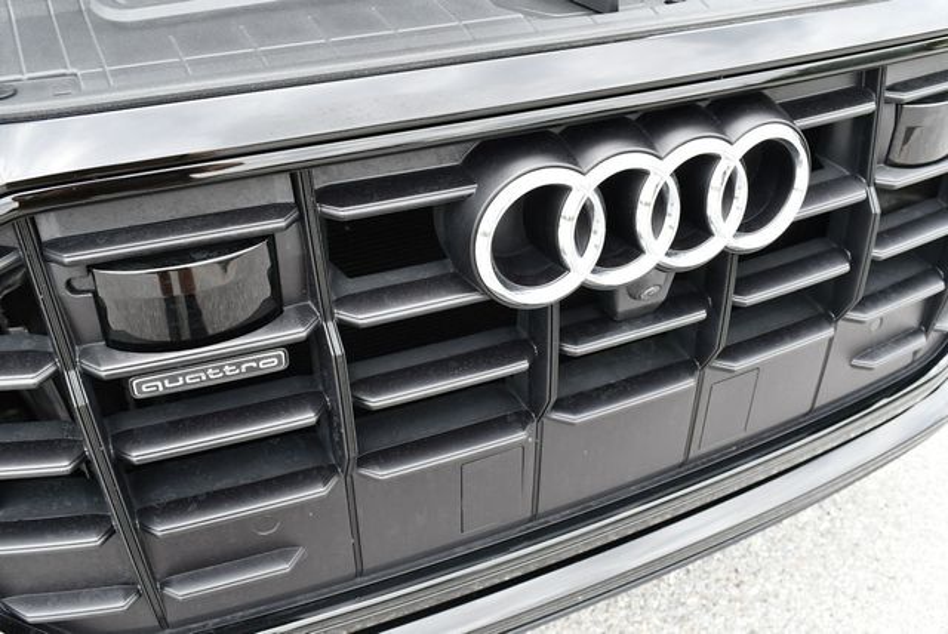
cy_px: 317
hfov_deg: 53.1
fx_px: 949
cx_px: 474
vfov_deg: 36.9
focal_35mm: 36
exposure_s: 1/250
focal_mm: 18
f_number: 5
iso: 400
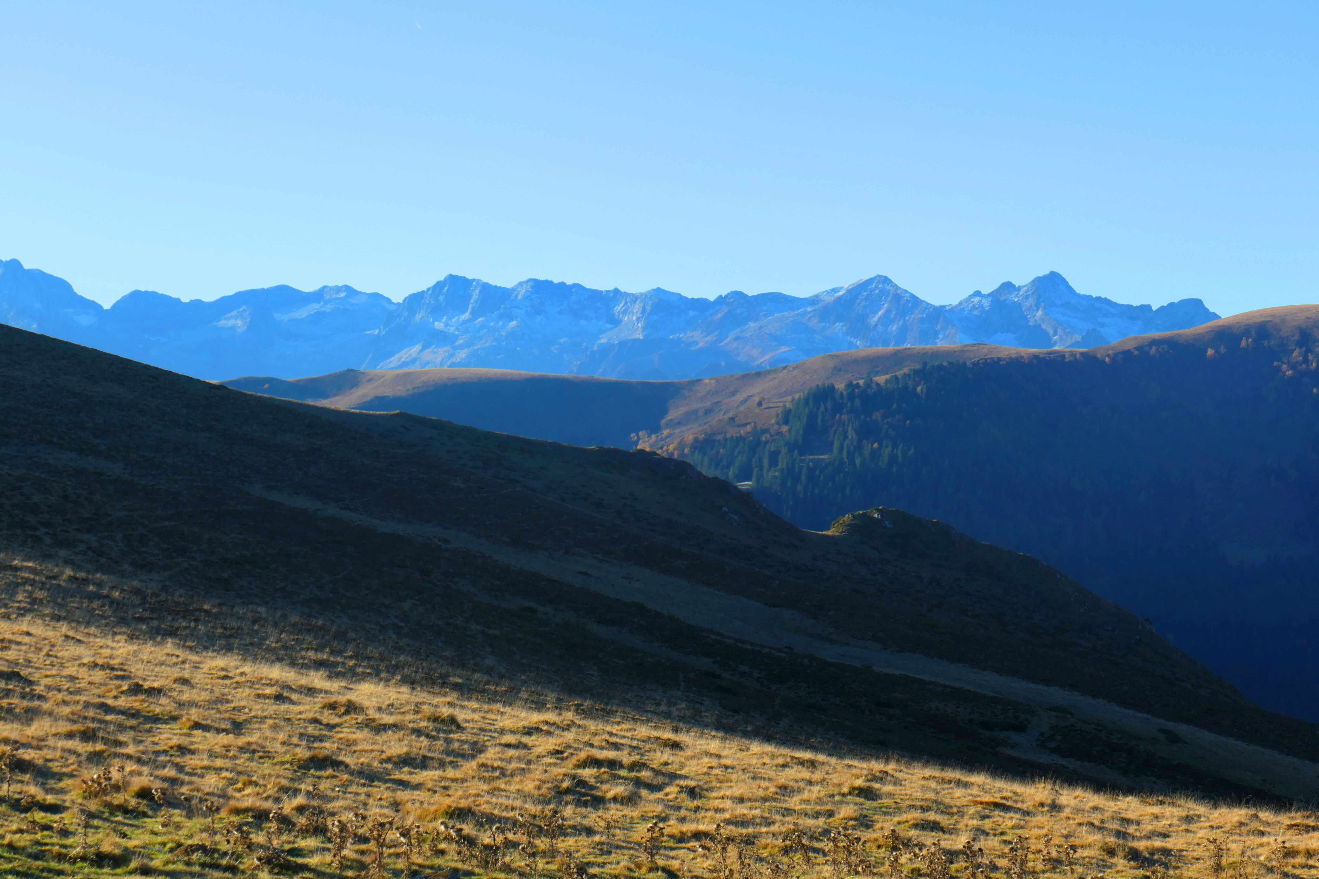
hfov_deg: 24.5
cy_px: 440
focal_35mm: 83
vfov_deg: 16.5
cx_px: 660
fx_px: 3041
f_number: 8
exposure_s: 1/125
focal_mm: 30.6
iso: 125
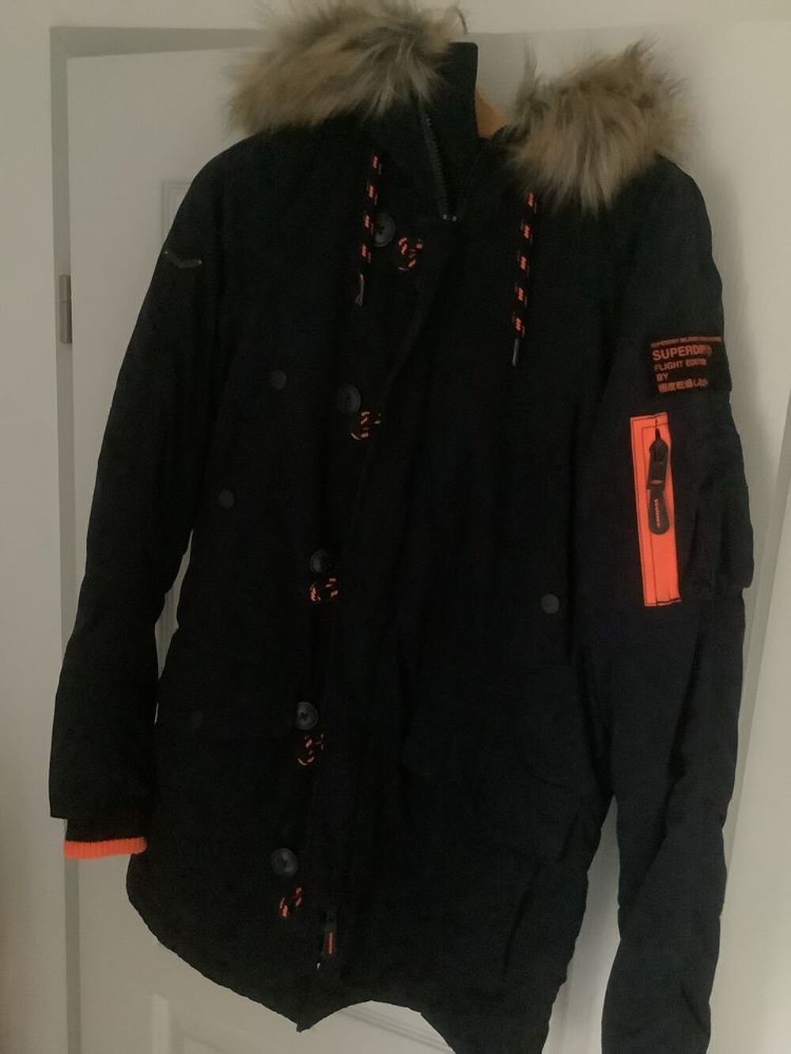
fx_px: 944
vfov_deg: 58.3
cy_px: 527
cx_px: 396
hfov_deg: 45.4
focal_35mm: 31
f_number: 2.4
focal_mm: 3.3
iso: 800
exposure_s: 1/15
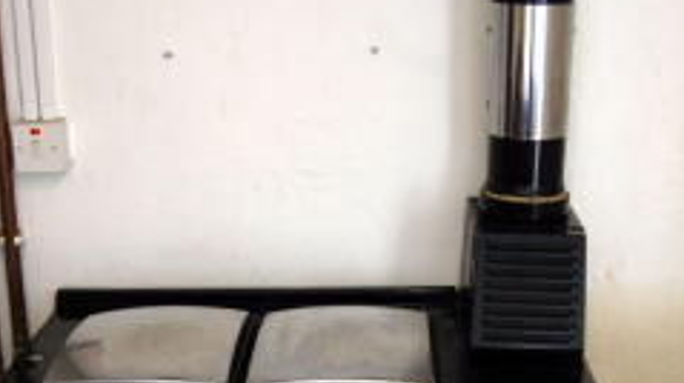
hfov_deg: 31.9
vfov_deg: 18.0
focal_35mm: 66
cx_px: 298
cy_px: 336
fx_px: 1195
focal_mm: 23
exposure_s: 1/60
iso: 400
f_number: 4
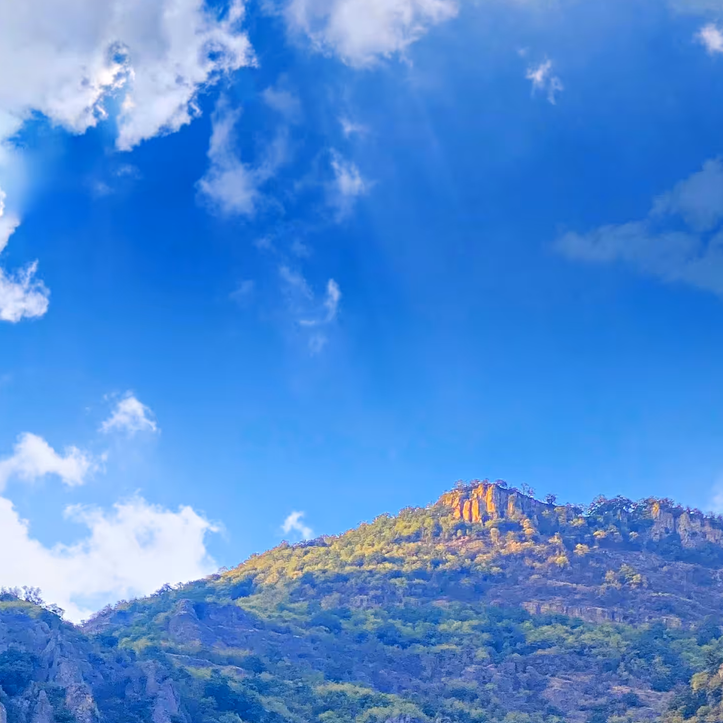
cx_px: 313
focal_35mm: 126
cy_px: 851
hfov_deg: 13.8
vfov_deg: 13.5
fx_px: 2977
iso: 20
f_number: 2
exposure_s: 1/122
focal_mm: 6
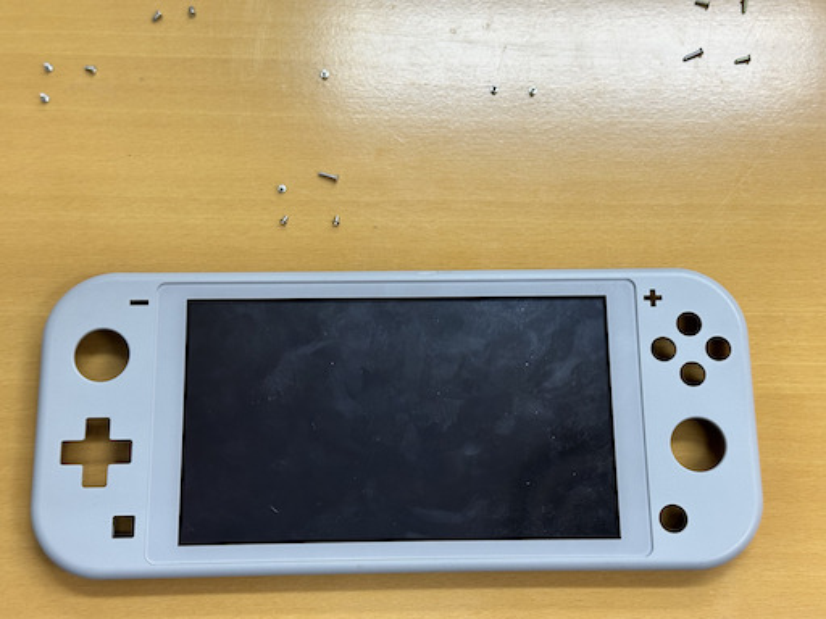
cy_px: 310
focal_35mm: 48
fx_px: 1145
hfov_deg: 39.7
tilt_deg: -76.4
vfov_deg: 30.3
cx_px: 413
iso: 80
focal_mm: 6.86
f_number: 1.78
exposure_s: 1/100
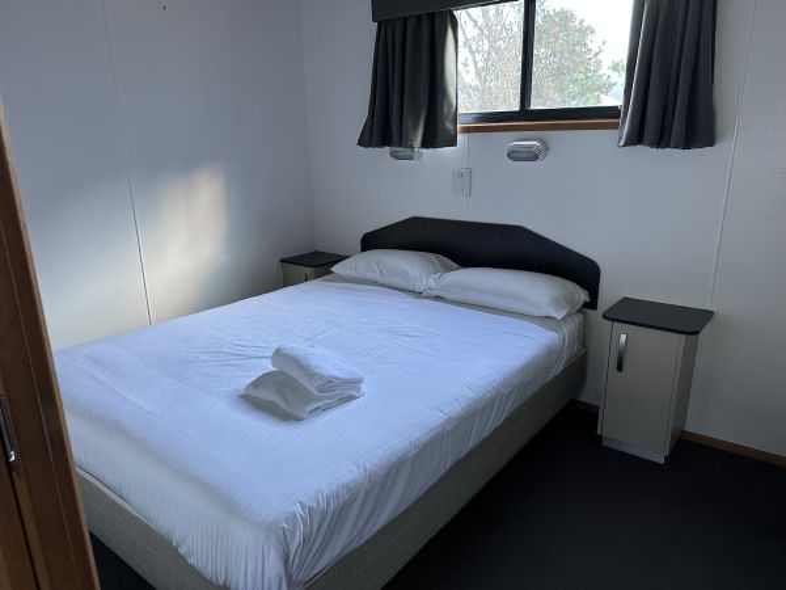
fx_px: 545
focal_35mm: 24
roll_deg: +0.1
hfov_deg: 71.6
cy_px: 295
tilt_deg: -16.6
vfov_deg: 56.8
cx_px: 393
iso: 250
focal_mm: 6.86
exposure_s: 1/79
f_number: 1.78
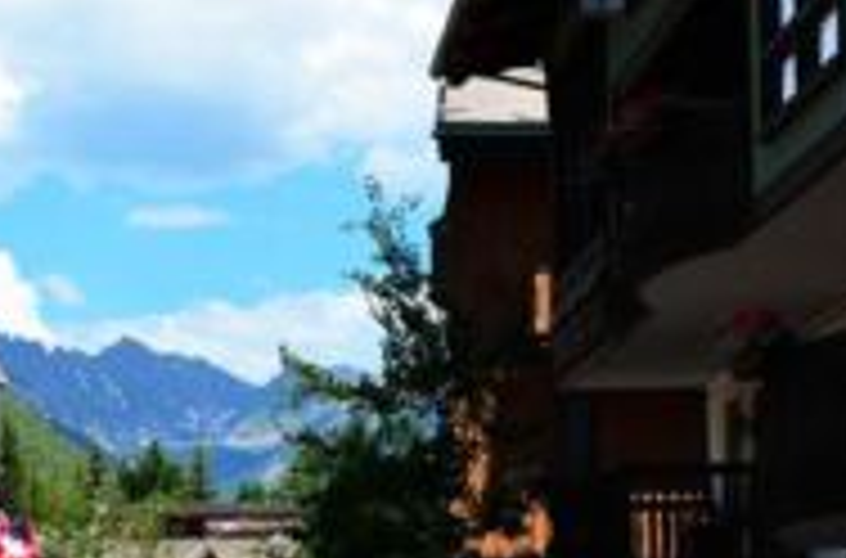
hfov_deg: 15.2
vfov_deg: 10.2
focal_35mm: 133
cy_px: 290
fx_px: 3115
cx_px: 14
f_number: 11
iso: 100
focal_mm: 26
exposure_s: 1/160
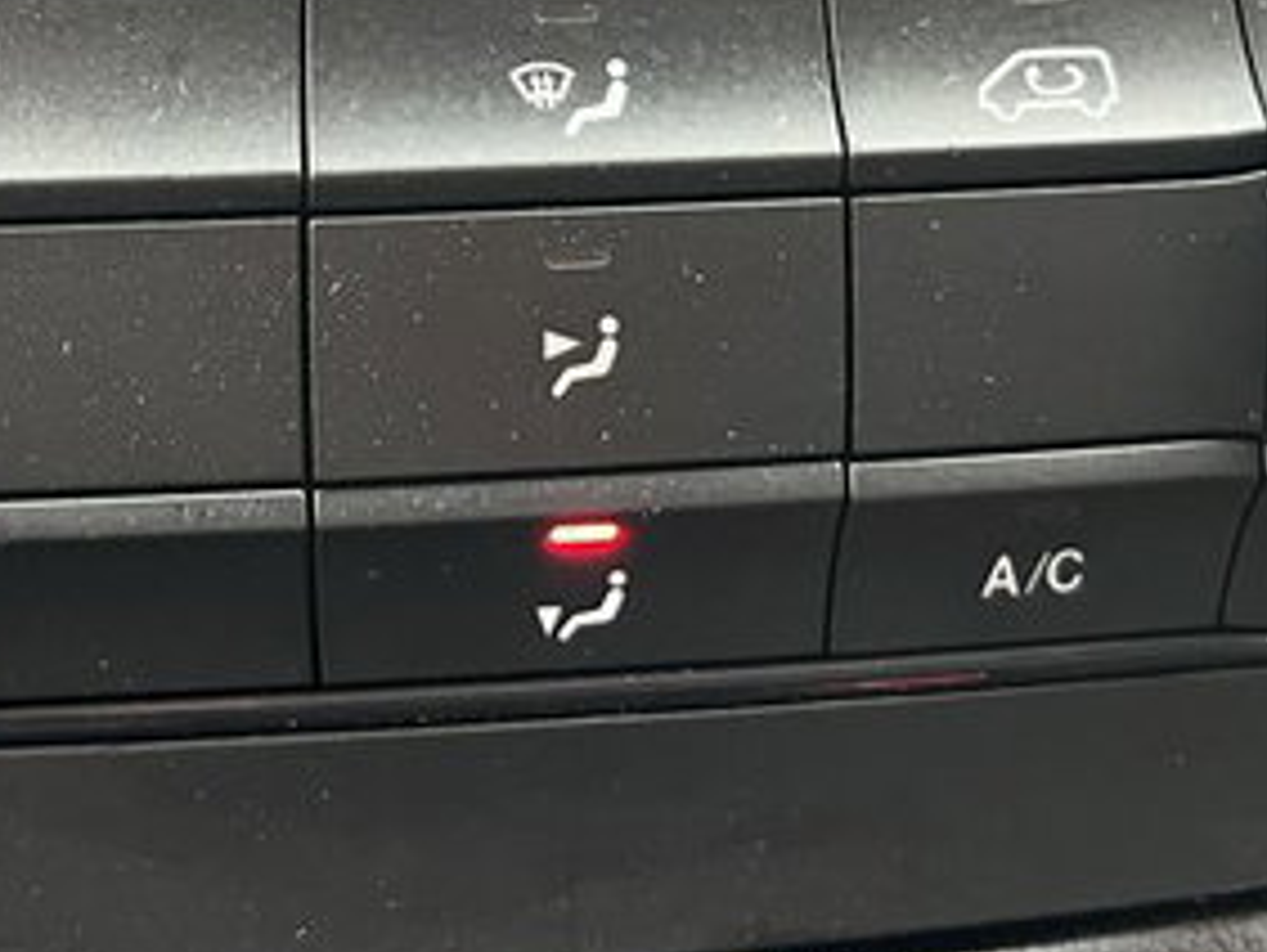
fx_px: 2564
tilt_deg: -18.8
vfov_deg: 20.3
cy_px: -36
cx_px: 494
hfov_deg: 27.7
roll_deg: -2.4
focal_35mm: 70
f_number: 1.6
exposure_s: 1/60
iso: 200
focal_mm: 5.1
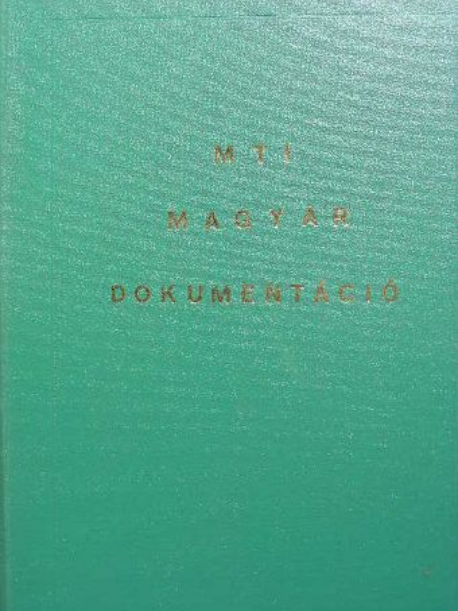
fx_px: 1023
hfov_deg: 25.2
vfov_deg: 33.2
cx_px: 229
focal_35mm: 58
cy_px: 306
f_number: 3.5
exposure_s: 1/29.8
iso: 113
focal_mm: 9.7
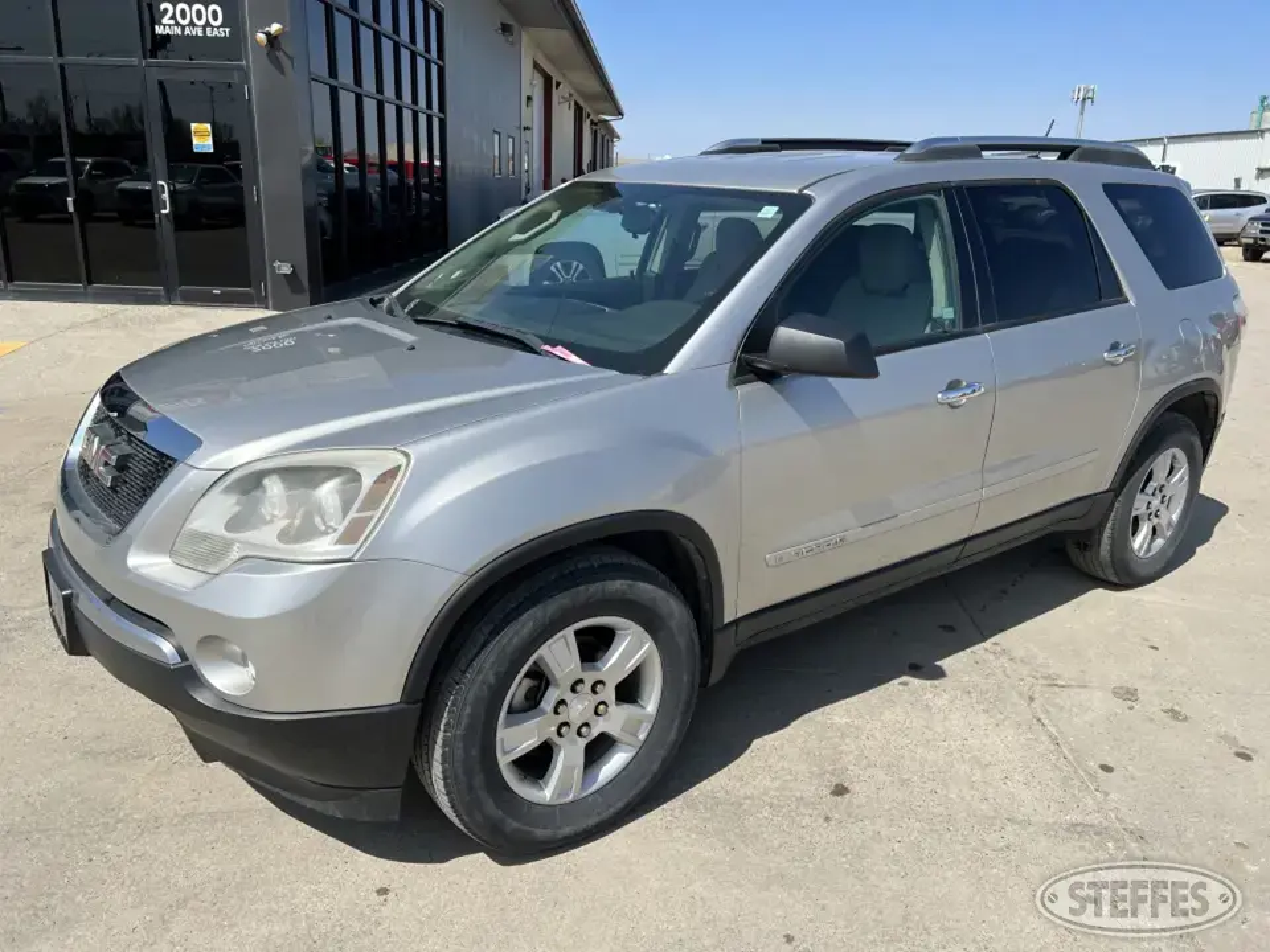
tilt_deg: -18.8
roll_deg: -1.2
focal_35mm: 26
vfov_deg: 53.1
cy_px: 476
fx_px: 954
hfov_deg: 67.3
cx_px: 635
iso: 50
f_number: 1.5
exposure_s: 1/4444
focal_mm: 5.7
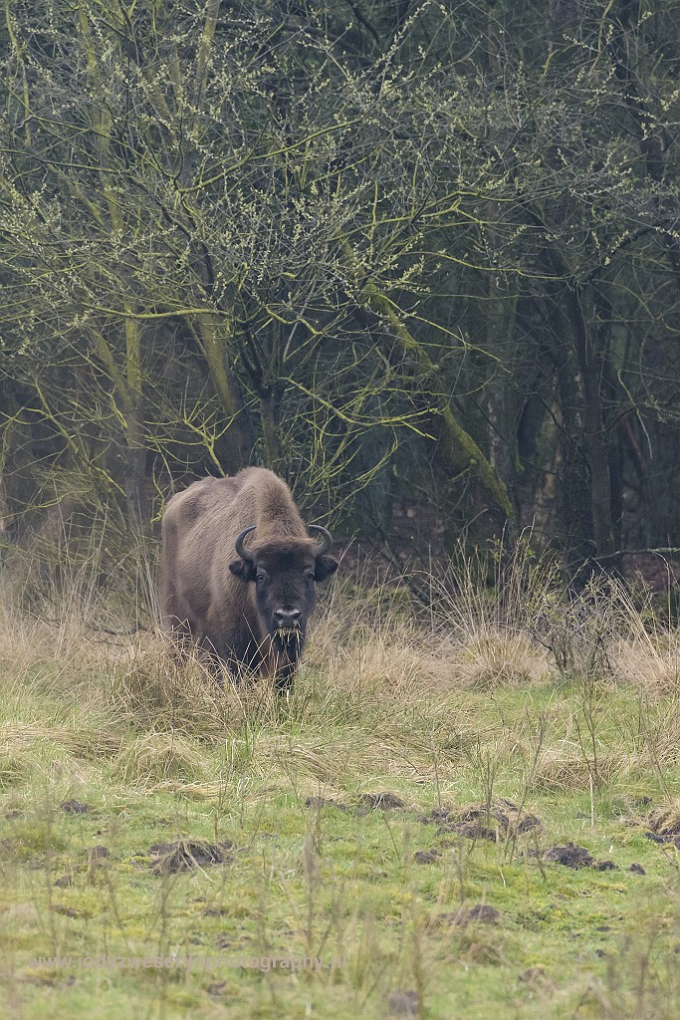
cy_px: 510
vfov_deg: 5.2
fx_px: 11329
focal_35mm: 400
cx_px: 340
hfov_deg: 3.4
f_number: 8
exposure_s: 1/400
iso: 3200
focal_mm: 400
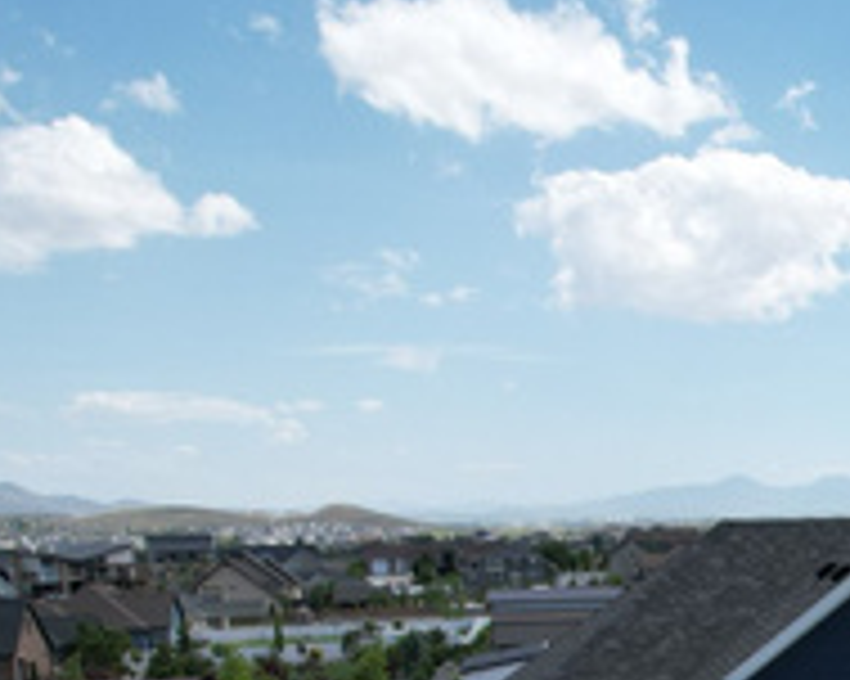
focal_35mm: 70
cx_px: 1102
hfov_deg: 23.9
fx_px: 1760
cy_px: 876
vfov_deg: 20.1
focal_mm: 8.38
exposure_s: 1/2000
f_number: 2.8
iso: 110
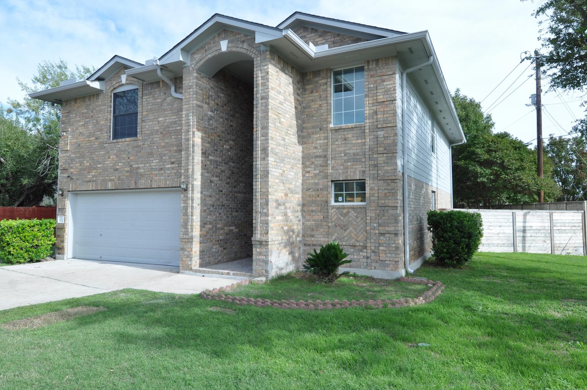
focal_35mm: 22
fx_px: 358
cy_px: 187
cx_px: 284
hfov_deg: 78.6
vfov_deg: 57.1
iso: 200
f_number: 8
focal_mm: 14
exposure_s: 1/250
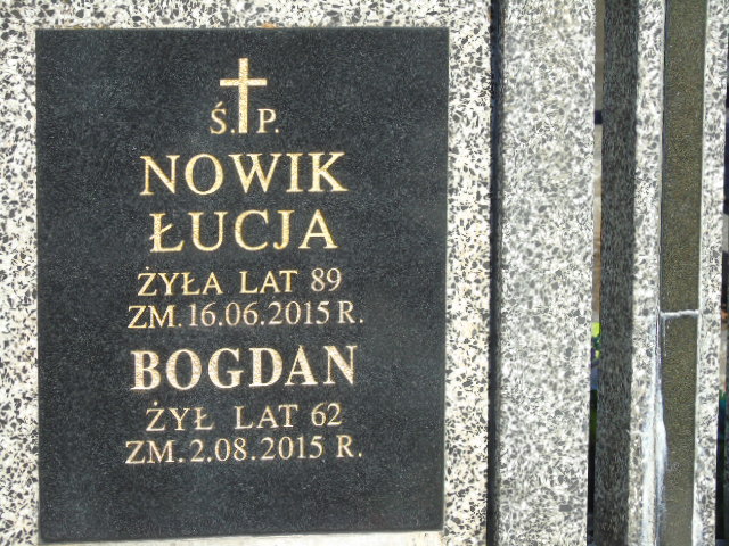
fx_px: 2990
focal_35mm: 142
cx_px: 364
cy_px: 273
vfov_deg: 10.4
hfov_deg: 13.9
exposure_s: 1/400
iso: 80
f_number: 4.7
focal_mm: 25
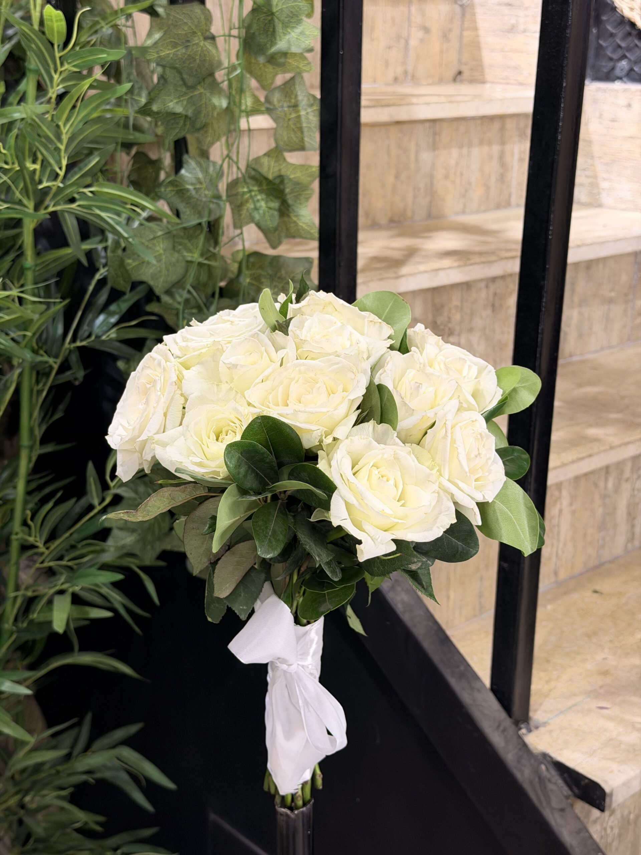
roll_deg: -0.8
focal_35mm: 48
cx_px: 320
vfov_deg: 39.7
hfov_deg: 30.3
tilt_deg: -18.4
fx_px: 1185
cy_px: 428
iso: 100
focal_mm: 6.76
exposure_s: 1/50
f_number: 1.78
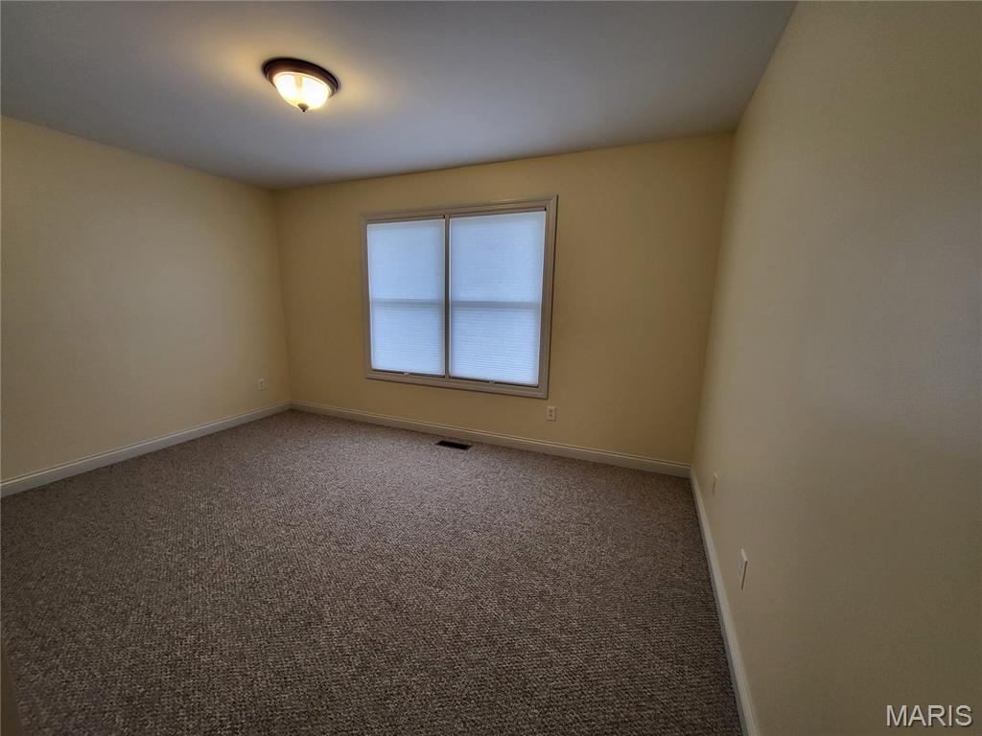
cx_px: 491
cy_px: 368
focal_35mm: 13
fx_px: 369
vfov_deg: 89.9
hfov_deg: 106.2
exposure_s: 1/60
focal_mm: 1.74
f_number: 2.2
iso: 160
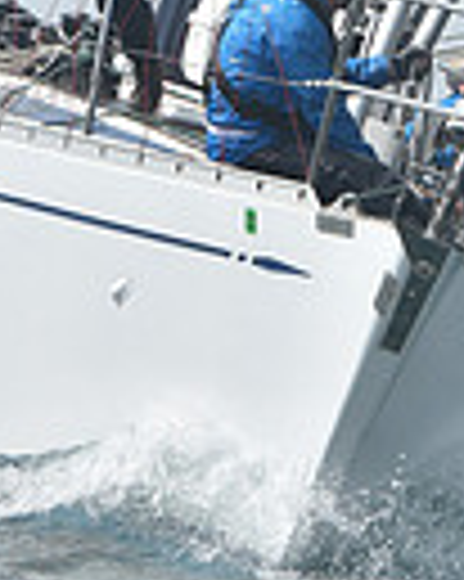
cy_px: -151
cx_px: 342
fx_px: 10552
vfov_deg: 3.1
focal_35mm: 614
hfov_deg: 2.5
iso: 320
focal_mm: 145
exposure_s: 1/800
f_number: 11
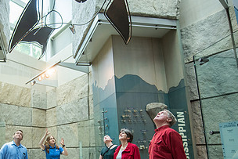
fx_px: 185
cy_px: 116
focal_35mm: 28
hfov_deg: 62.1
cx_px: 62
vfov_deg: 45.1
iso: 800
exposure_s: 1/250
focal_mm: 14
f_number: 2.8
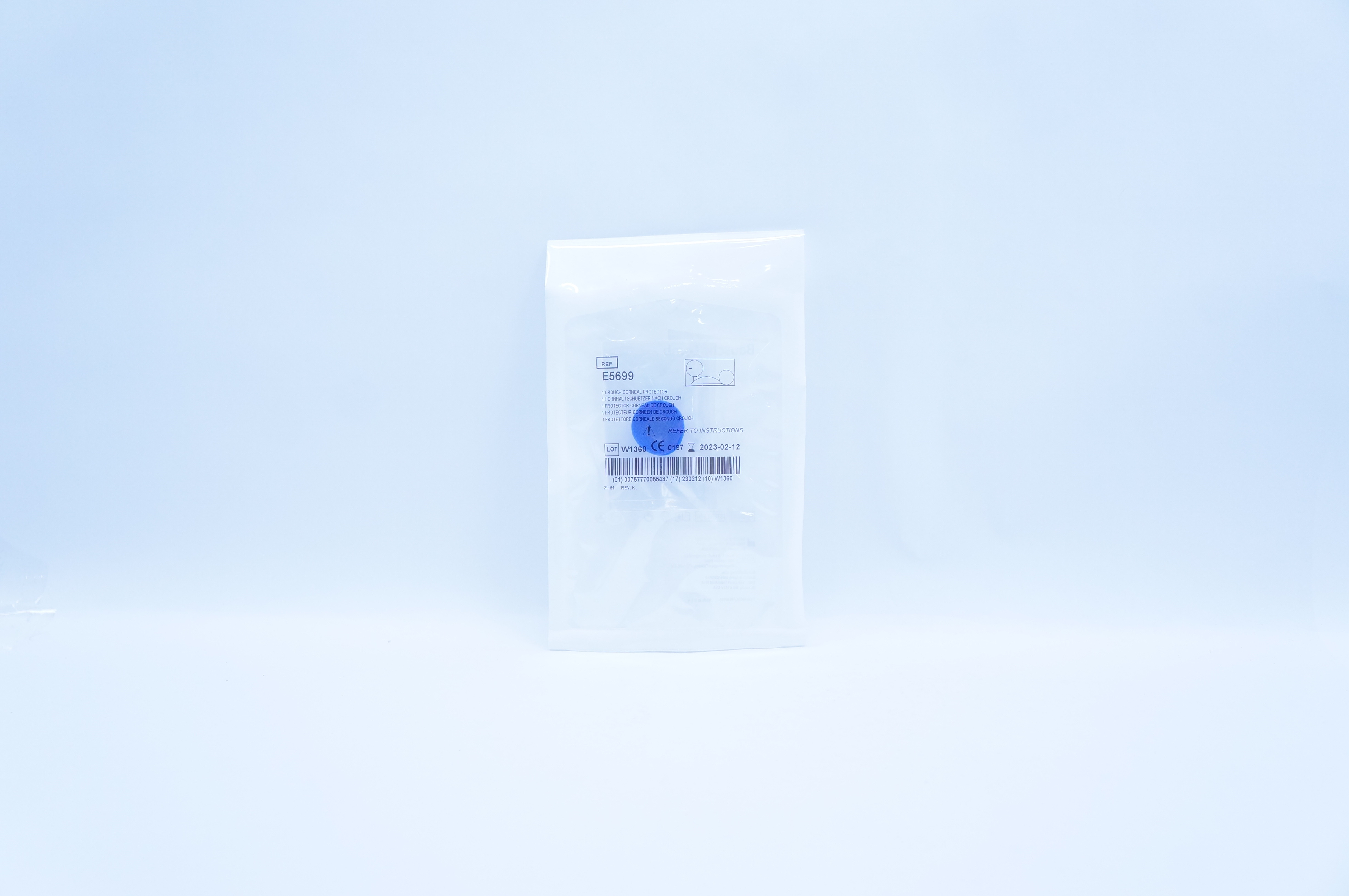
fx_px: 1291
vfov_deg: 38.3
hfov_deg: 55.2
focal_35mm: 34
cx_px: 674
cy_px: 448
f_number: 5
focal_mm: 23
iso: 800
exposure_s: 1/200
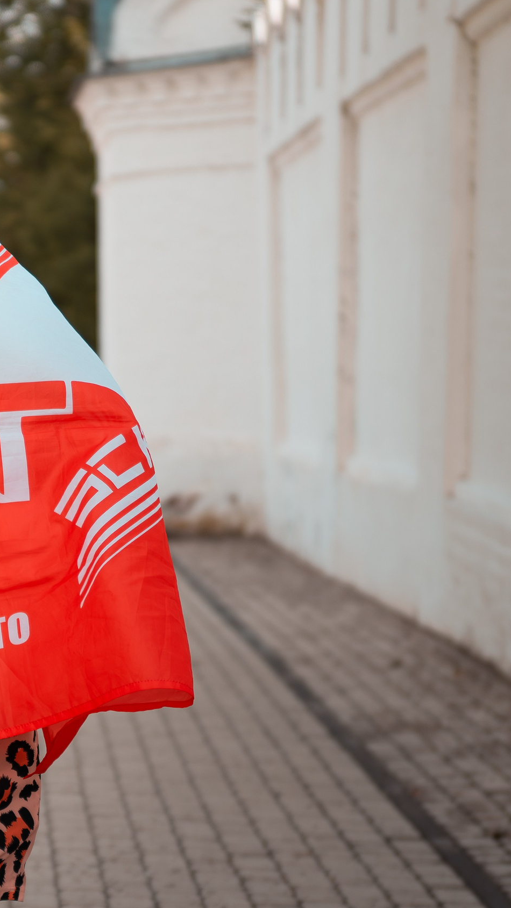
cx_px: -108
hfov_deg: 10.5
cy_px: 459
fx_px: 2722
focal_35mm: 113
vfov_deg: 18.9
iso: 125
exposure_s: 1/2000
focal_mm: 50
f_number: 1.8
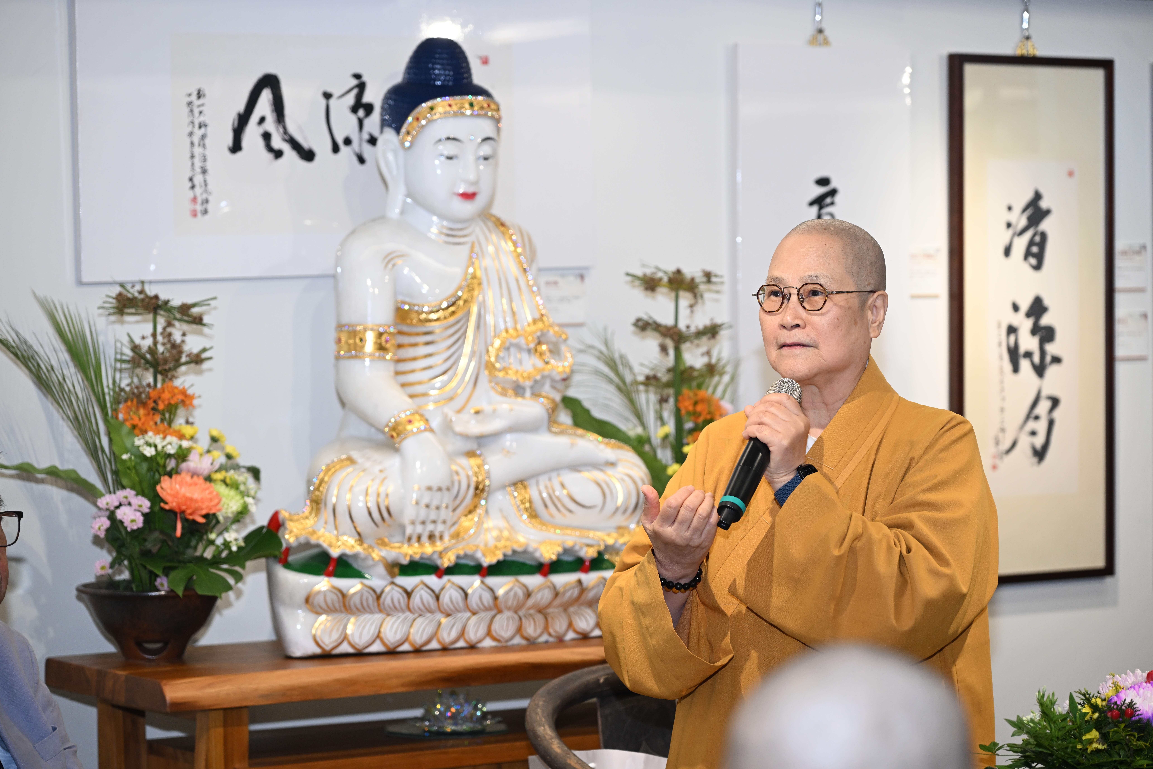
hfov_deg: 20.4
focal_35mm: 100
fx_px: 3203
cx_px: 576
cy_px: 384
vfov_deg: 13.7
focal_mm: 100
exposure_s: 1/200
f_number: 4
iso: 720
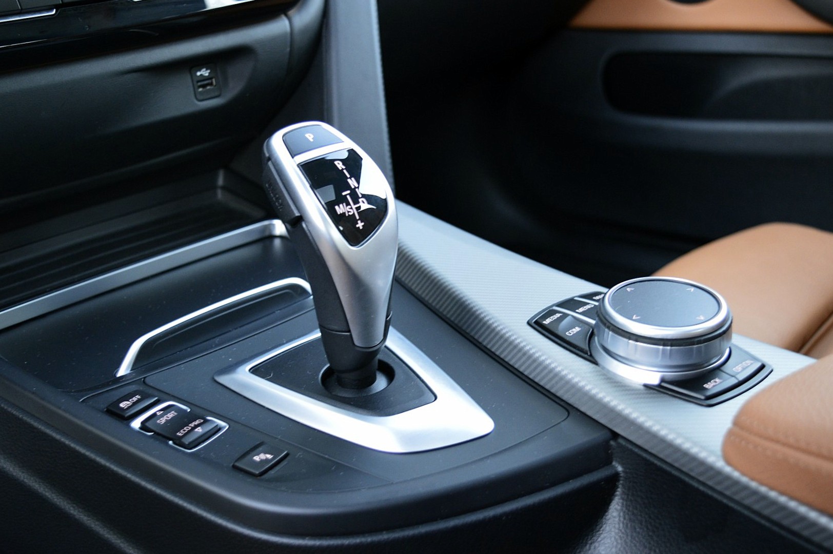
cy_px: 277
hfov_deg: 48.0
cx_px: 416
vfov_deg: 33.0
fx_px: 936
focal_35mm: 40
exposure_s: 1/20
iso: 800
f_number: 4
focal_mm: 27
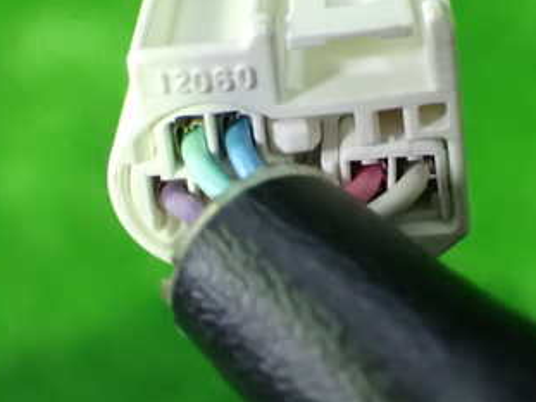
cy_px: 107
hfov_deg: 22.9
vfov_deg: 17.3
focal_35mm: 85
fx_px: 1316
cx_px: 360
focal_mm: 7.84
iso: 1600
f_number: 2.9
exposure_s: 1/40
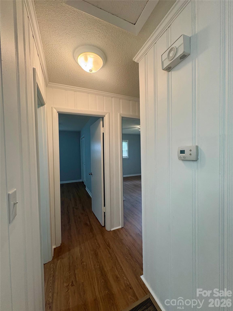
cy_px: 156
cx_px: 116
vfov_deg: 102.1
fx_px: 126
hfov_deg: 85.7
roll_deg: +1.2
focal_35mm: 14
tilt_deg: -1.4
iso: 250
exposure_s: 1/60
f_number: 2.2
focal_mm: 2.22
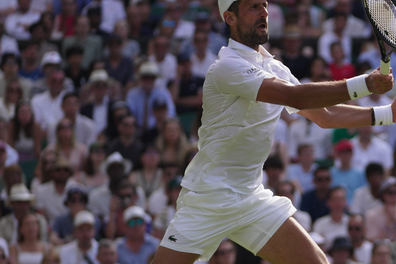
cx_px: 378
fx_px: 3267
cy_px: 243
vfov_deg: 4.6
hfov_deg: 6.9
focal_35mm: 297
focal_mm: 124
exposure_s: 1/2500
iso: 200
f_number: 2.8
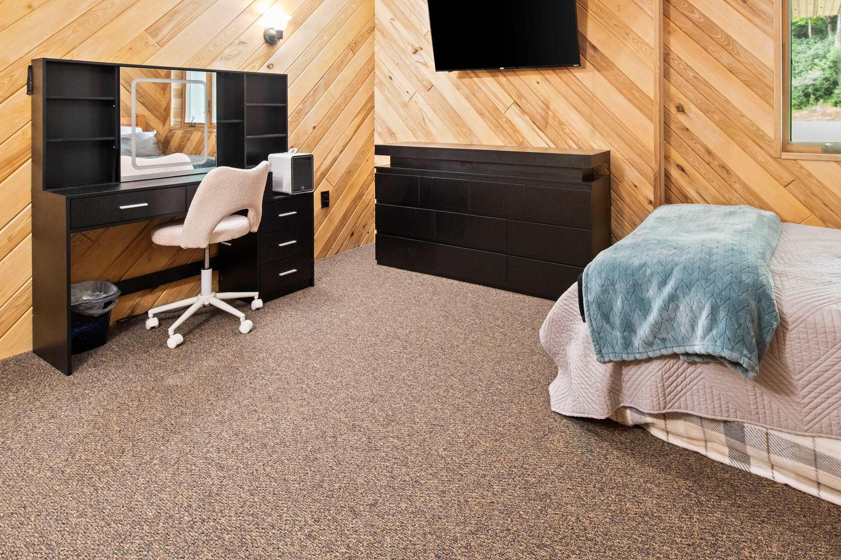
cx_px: 454
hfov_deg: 81.1
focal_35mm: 21
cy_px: 141
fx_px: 491
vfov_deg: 56.6
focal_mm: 14
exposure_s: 1/1.25
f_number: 8
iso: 800
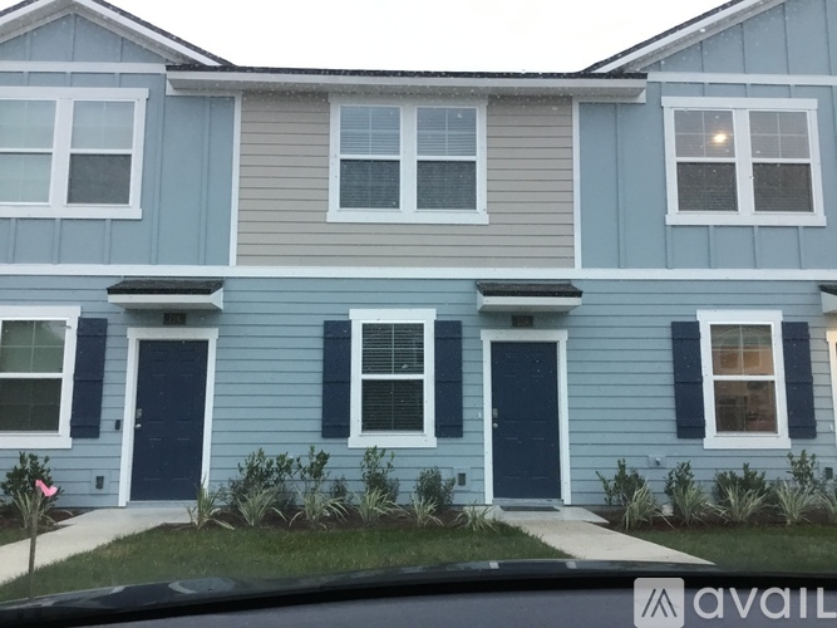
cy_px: 314
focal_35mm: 31
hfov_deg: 58.4
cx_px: 418
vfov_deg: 45.4
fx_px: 749
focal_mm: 3.3
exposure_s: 1/30
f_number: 2.4
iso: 80
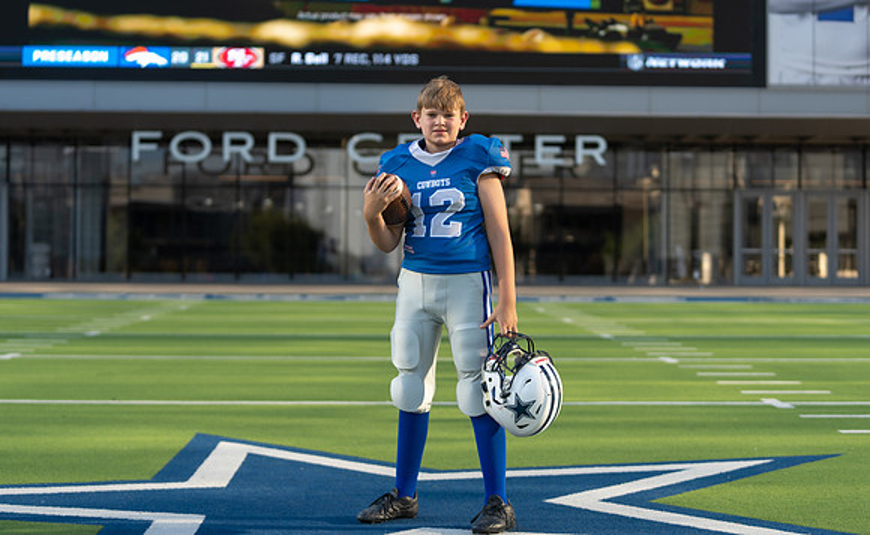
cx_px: 450
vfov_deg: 17.2
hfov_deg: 27.6
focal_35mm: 75
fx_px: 1772
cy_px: 239
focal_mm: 70
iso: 100
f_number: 2.8
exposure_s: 1/640
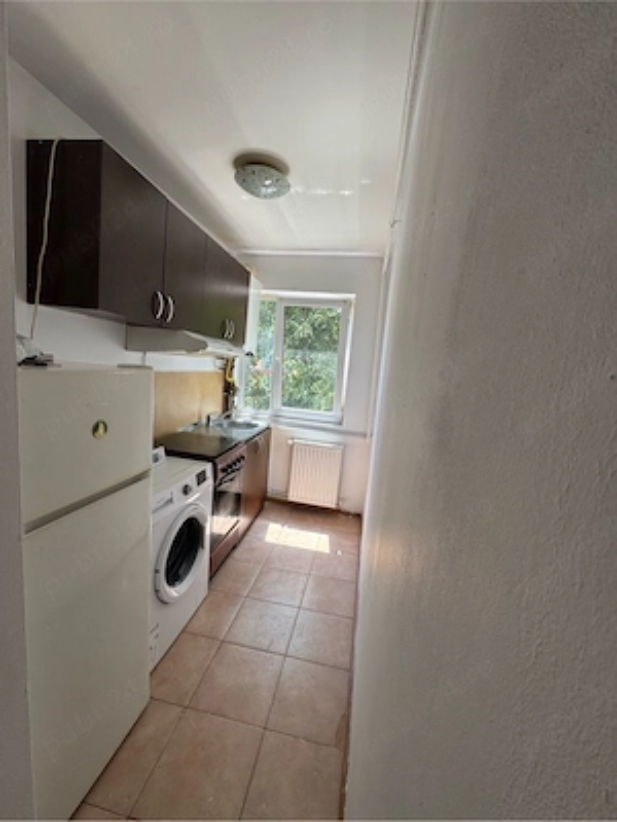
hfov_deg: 85.7
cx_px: 308
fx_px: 333
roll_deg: -4.8
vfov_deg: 102.1
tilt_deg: -7.6
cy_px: 411
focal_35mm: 14
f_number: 2.2
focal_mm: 2.22
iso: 40
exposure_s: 1/131
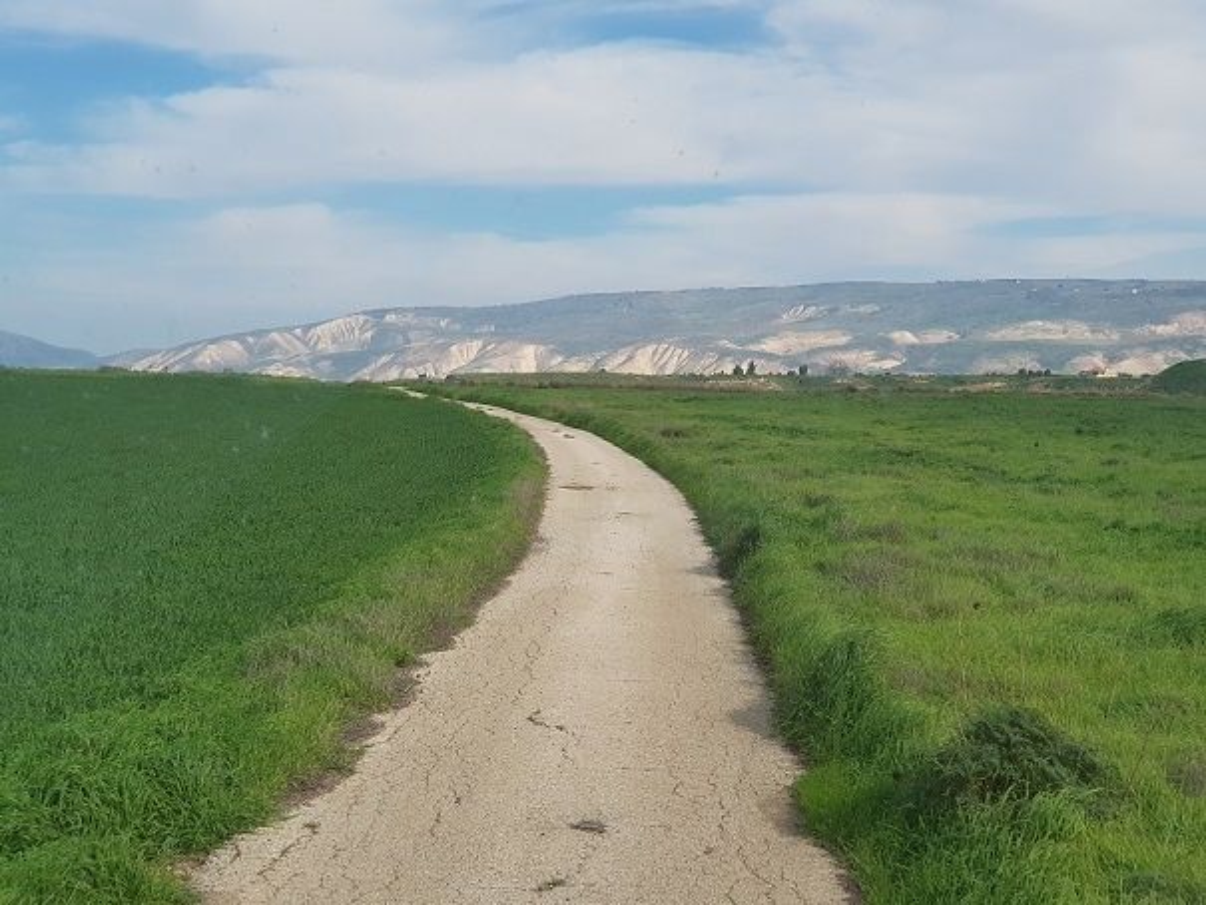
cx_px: 603
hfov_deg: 36.8
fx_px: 1812
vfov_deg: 28.0
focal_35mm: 52
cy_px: 452
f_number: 2.4
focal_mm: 6
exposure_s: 1/694
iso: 25
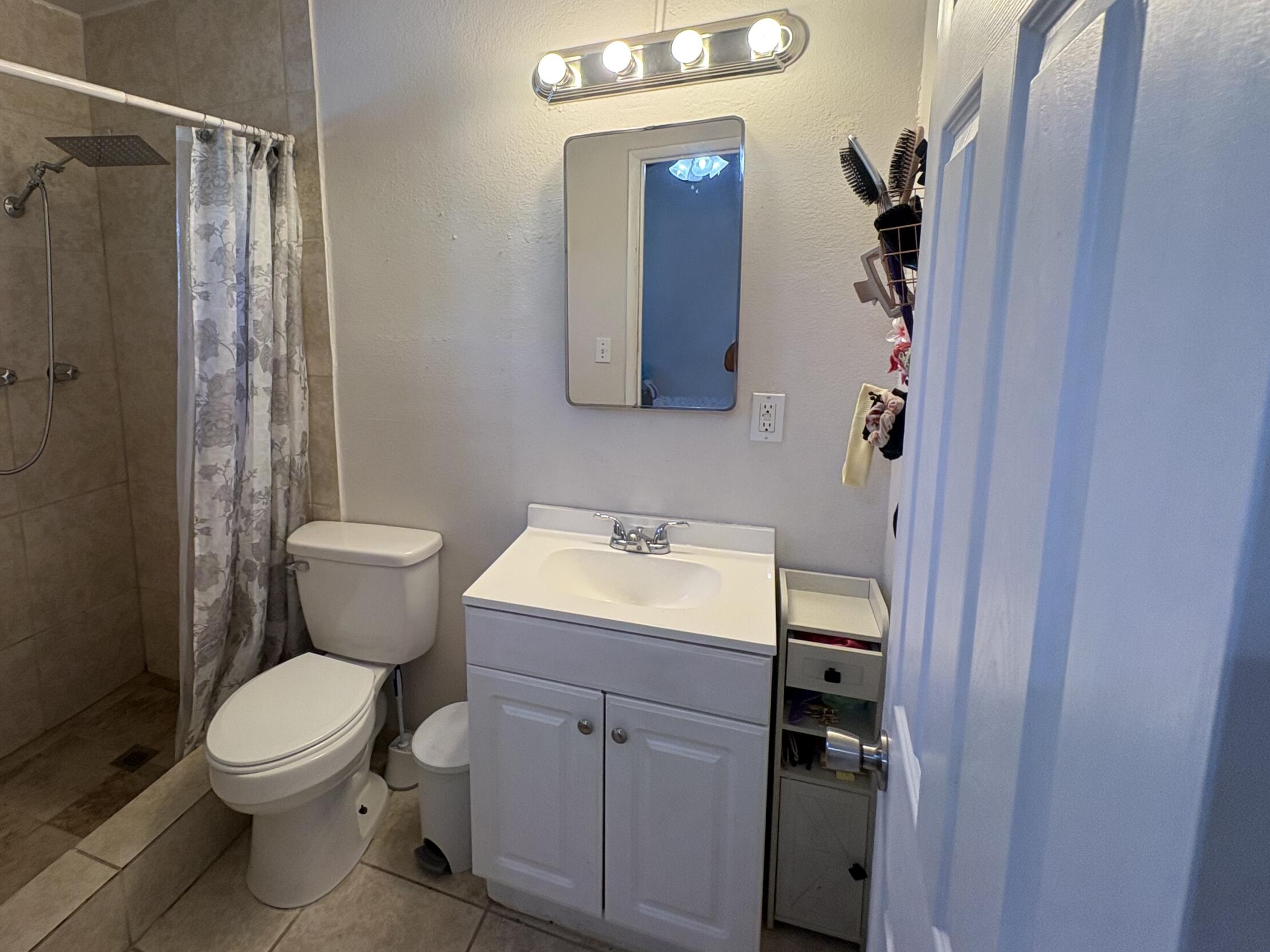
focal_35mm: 19
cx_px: 465
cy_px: 404
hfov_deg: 82.8
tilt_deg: -9.5
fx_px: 697
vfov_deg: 68.3
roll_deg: +1.3
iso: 160
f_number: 2.2
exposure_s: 1/120
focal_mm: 2.22
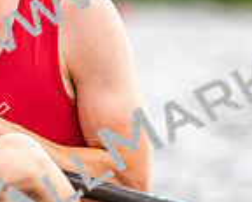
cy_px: 95
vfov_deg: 0.7
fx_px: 16881
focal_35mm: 2265
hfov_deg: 0.9
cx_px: -164
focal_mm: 400
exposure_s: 1/2500
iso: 640
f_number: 4.5
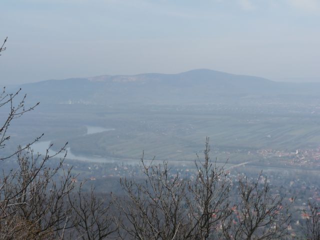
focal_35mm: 70
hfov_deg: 27.8
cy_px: 120
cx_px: 160
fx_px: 647
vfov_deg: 21.0
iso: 160
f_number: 5.6
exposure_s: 1/320
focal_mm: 12.4
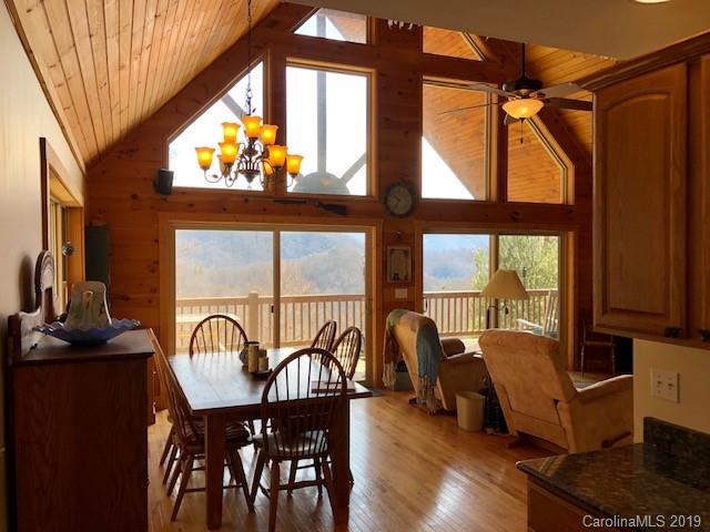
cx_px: 355
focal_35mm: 28
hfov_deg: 63.4
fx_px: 574
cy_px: 266
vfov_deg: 49.7
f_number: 1.8
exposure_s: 1/136
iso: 20
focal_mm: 4
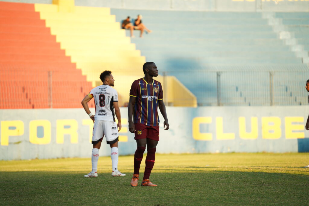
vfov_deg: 7.6
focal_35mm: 180
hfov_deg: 11.4
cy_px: 103
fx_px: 1545
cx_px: 154
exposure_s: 1/2000
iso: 1000
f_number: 2.8
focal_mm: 180
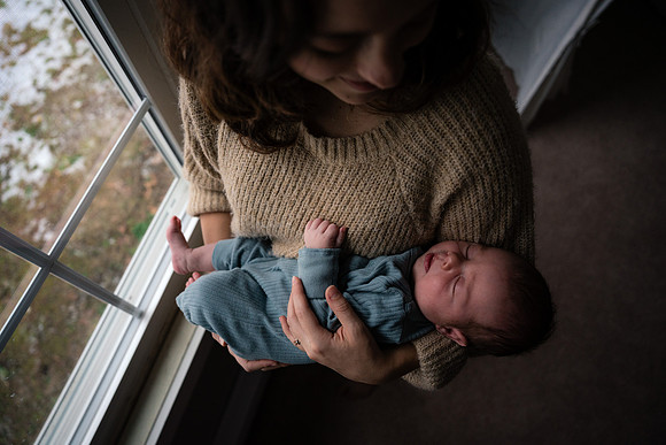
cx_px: 333
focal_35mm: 24
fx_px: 444
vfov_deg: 53.2
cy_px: 222
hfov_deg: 73.7
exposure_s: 1/250
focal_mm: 24
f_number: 2.8
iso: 640
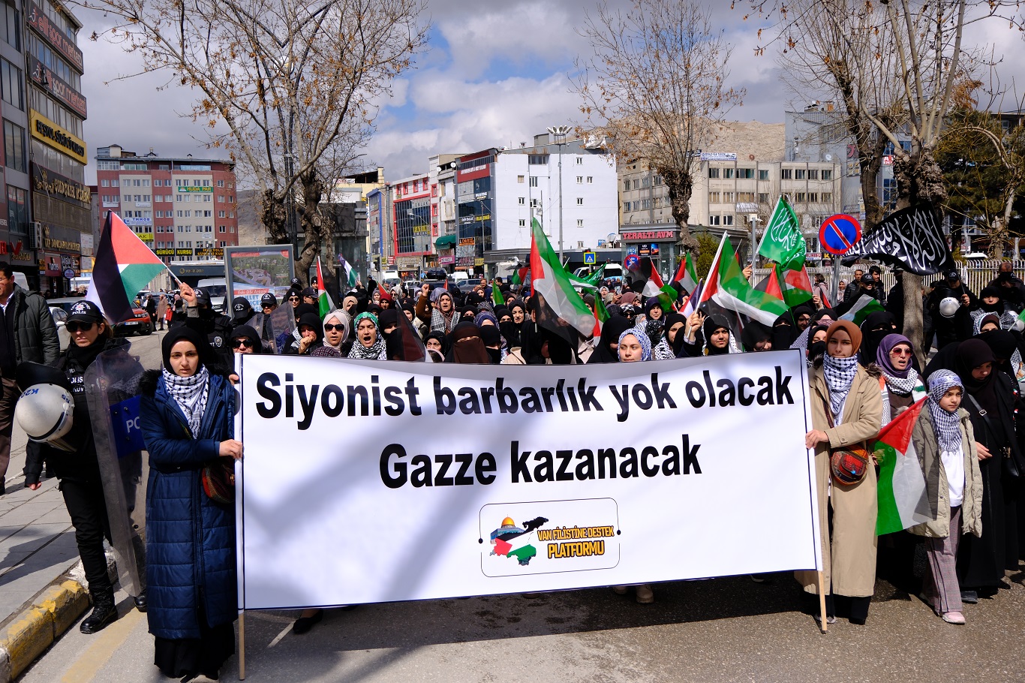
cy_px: 342
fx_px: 911
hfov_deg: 58.7
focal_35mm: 32
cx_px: 512
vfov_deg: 41.1
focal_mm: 21.2
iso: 250
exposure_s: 1/3200
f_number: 4
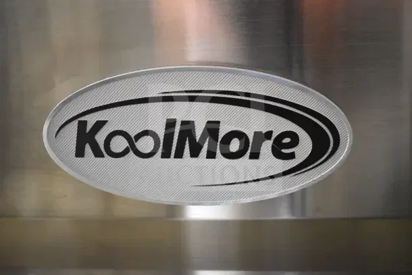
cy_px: 138
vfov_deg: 31.9
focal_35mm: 42
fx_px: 481
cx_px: 206
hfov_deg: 46.4
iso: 6400
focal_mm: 28
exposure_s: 1/80
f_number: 4.2
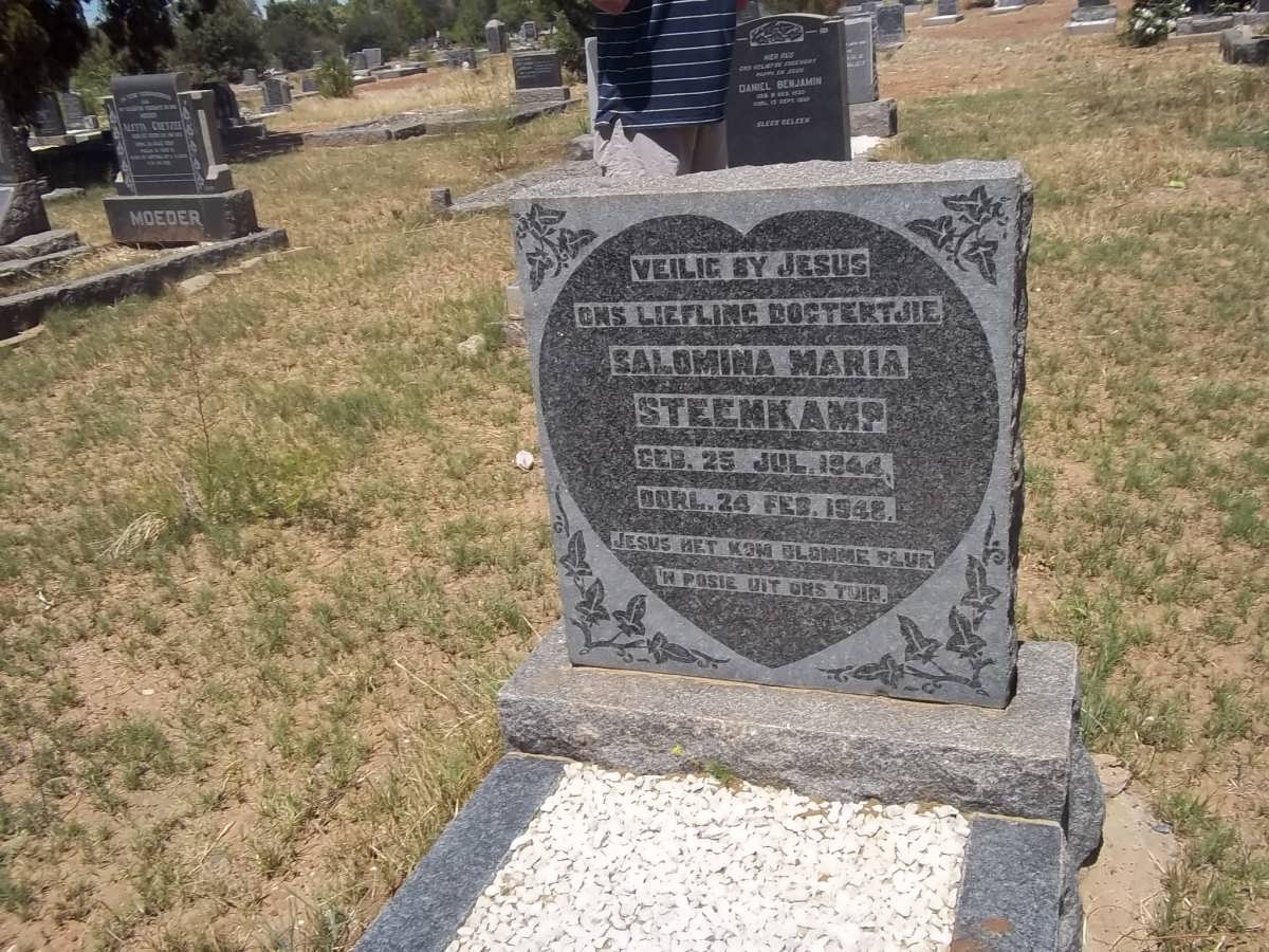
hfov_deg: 56.8
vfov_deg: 44.2
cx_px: 634
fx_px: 1173
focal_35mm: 32
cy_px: 476
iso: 80
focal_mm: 5.7
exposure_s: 1/500
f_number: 5.5
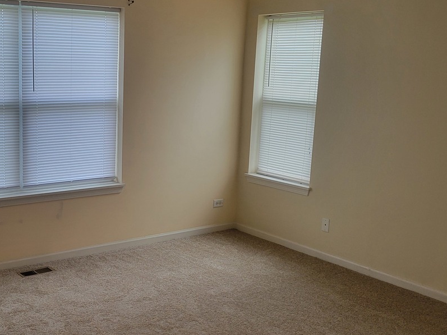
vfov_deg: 30.8
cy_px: 177
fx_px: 607
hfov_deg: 39.3
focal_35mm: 47
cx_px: 109
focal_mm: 5.4
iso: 125
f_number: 1.8
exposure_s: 1/120
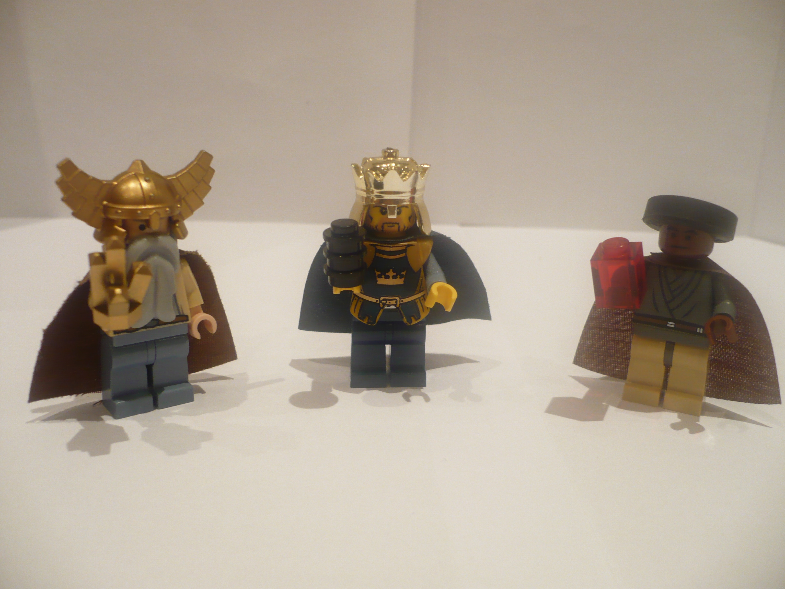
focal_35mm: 35
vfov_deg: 40.7
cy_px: 294
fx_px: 794
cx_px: 392
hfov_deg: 52.6
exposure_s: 1/13
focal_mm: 5.8
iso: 200
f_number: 2.8
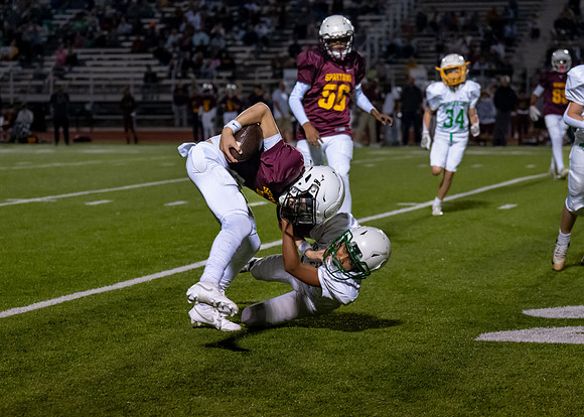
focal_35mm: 119
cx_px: 291
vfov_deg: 12.0
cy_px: 315
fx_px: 1976
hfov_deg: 16.8
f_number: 2.8
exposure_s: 1/1250
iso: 4000
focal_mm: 70
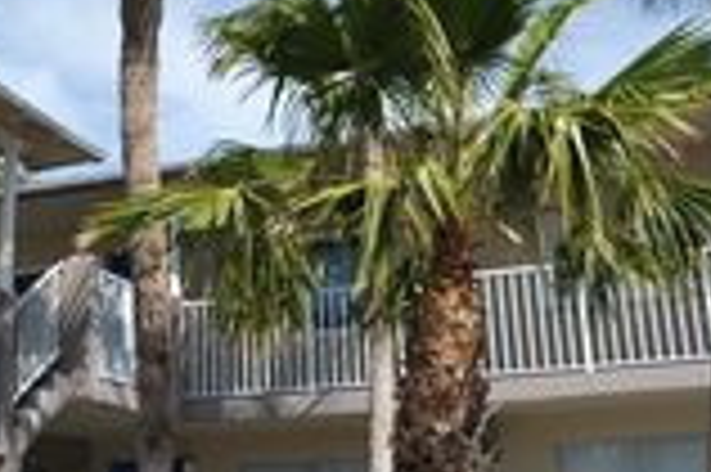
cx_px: 230
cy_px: 101
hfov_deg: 34.7
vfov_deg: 23.4
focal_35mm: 57
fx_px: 1125
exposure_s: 1/2500
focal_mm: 18
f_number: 5.6
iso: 400
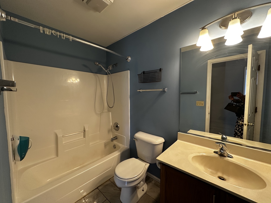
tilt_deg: -3.3
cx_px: 136
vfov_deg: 85.7
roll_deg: -0.3
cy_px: 102
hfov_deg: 102.1
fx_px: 110
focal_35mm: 14
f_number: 2.2
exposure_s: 1/60
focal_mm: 2.22
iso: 200
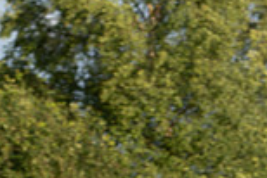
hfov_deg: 6.4
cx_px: -135
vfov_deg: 4.3
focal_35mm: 318
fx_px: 2361
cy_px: 307
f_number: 4
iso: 125
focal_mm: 74
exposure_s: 1/500
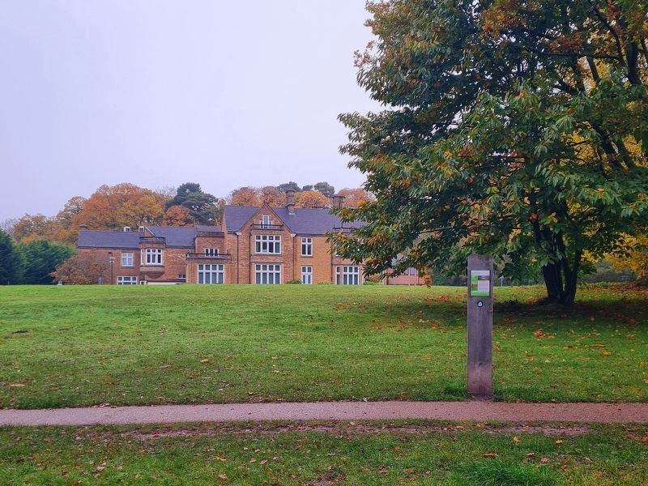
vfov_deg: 53.1
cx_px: 324
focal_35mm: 26
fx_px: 487
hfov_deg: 67.3
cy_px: 243
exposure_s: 1/213
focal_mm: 5.4
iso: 50
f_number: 1.8
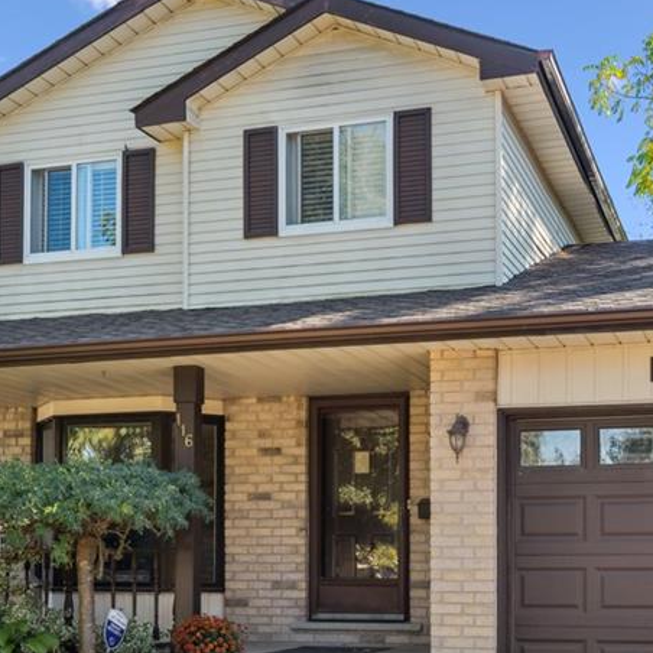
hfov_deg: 32.2
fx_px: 1130
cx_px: 344
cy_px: 317
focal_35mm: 53
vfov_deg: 32.2
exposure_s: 1/400
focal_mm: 27.5
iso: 200
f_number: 8
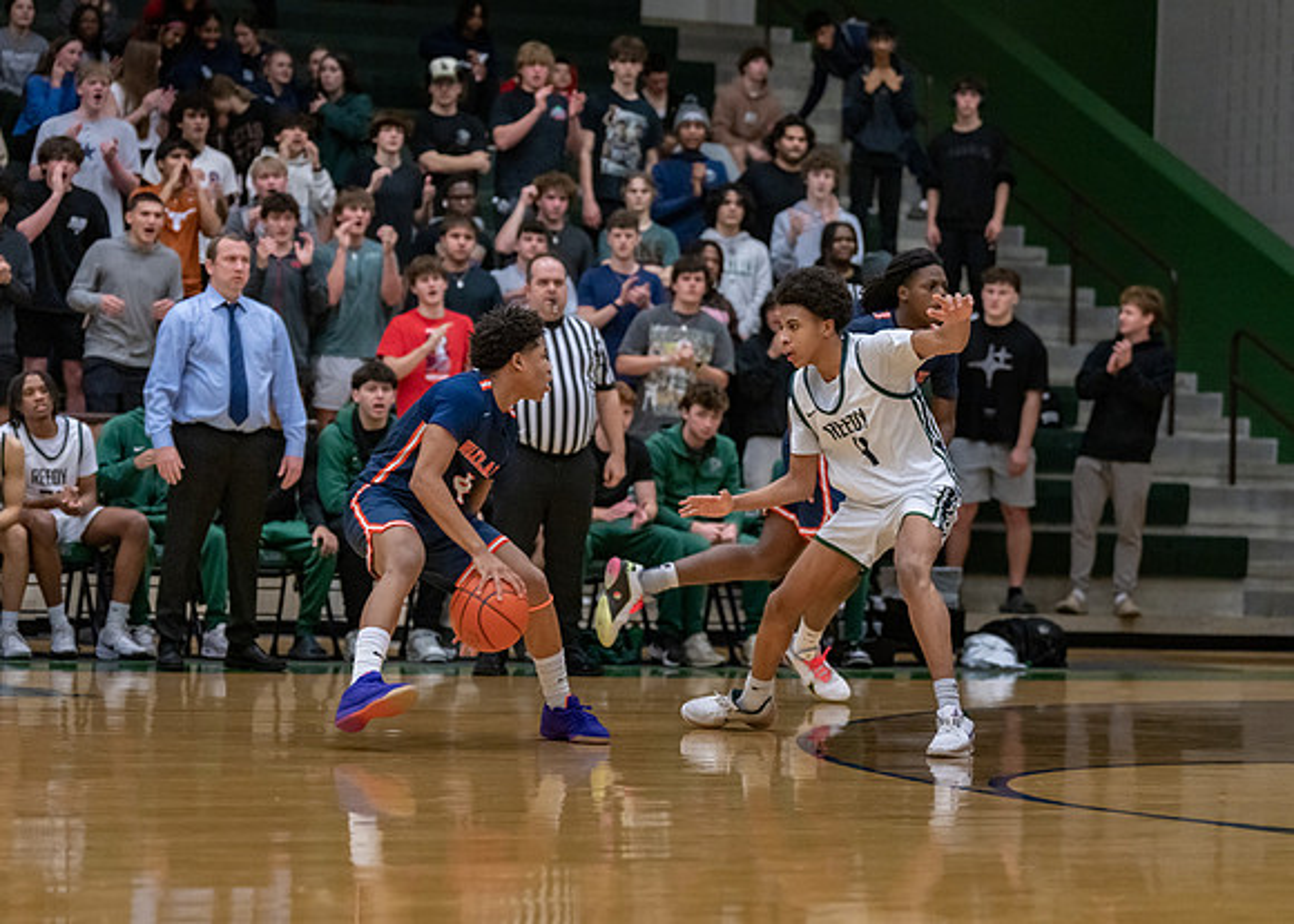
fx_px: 4326
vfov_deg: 12.2
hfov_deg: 17.0
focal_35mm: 118
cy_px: 462
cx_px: 647
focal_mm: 105
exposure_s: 1/1000
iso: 3200
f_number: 2.8
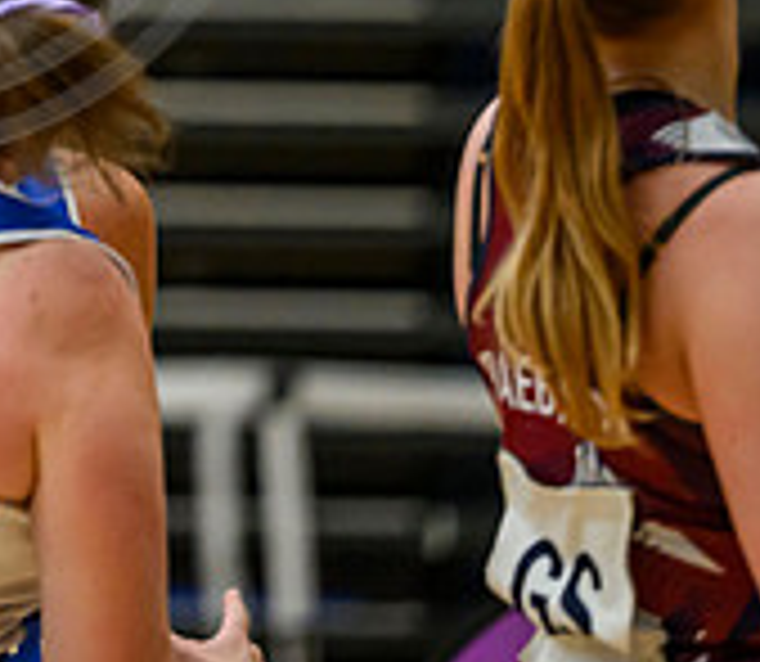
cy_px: -332
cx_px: -561
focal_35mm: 658
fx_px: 15318
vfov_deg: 2.5
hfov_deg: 2.8
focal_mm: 175
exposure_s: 1/1250
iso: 4000
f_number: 3.2
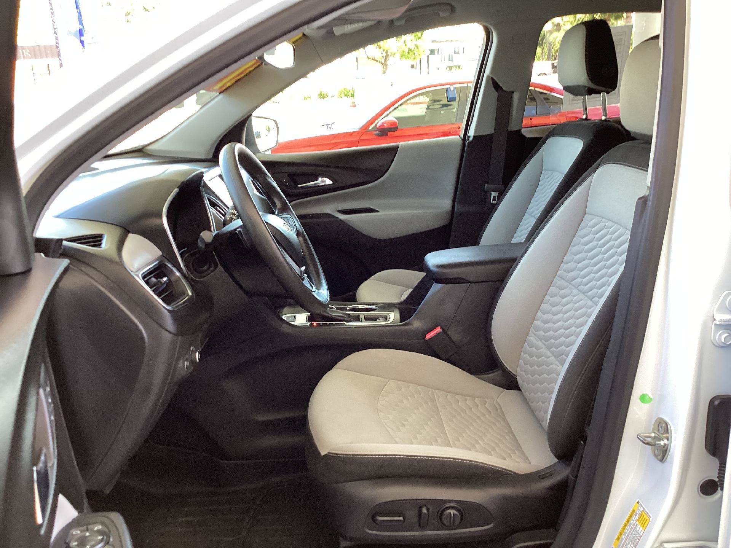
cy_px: 274
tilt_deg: -17.7
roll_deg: +1.9
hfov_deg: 58.4
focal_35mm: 31
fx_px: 655
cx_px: 366
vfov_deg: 45.4
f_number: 2.4
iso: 80
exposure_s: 1/60
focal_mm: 3.3
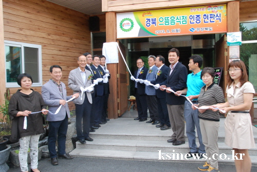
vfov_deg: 43.7
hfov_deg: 61.9
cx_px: 128
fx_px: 214
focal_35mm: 30
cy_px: 86
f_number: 8
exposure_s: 1/250
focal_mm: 20
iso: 800
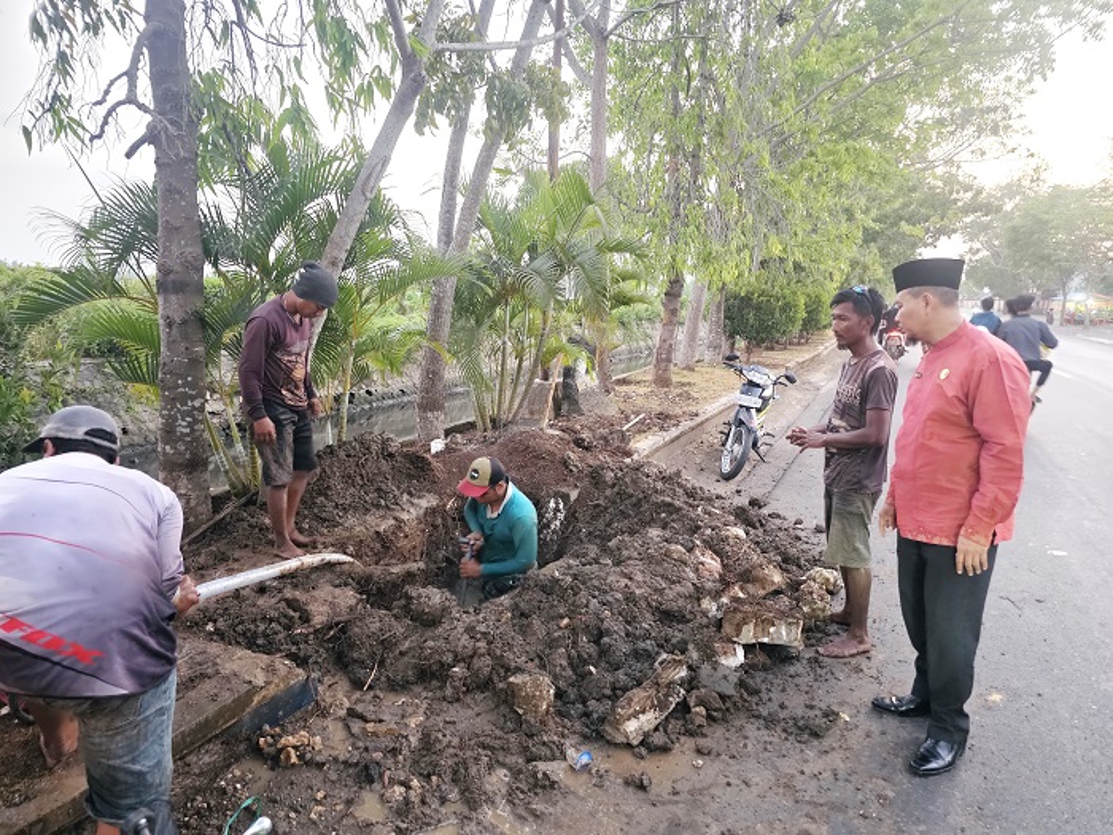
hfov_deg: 73.9
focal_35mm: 23
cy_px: 418
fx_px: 740
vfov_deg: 58.9
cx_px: 556
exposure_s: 1/33
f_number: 1.7
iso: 640
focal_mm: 6.3
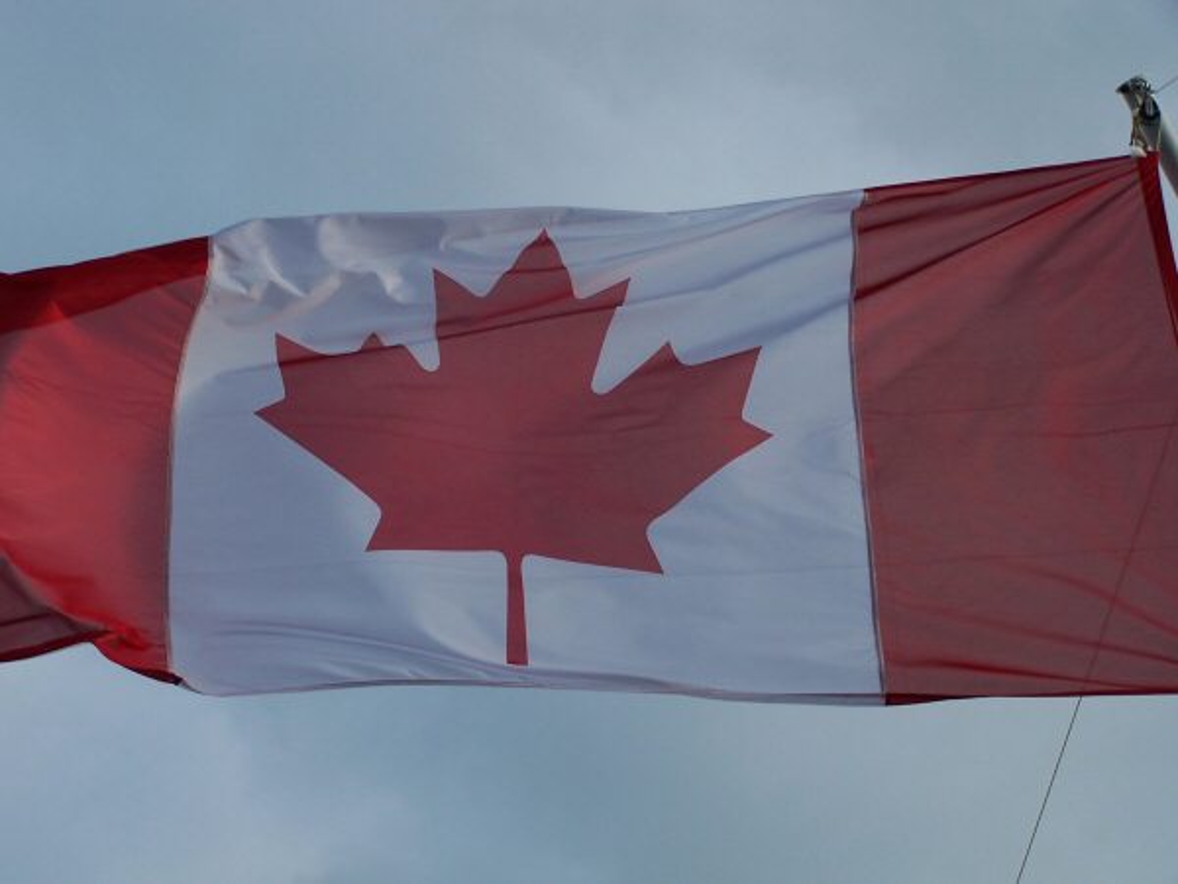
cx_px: 589
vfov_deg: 19.6
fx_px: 2552
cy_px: 442
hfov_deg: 26.0
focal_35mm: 75
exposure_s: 1/500
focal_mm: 12.4
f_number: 3.2
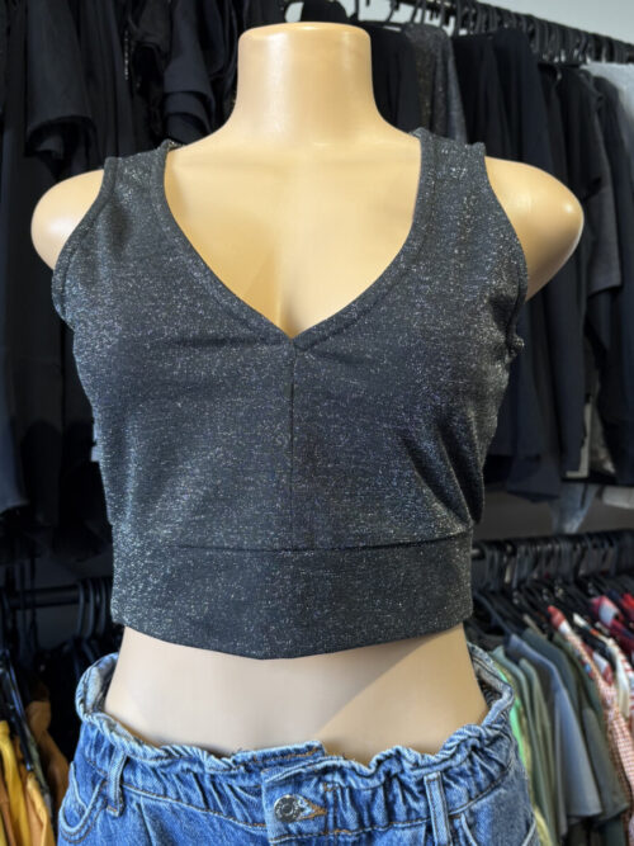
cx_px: 317
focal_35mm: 26
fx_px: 635
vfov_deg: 67.3
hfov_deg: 53.0
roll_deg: +0.3
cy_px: 423
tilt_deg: +0.5
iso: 64
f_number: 1.6
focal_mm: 5.96
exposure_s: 1/100
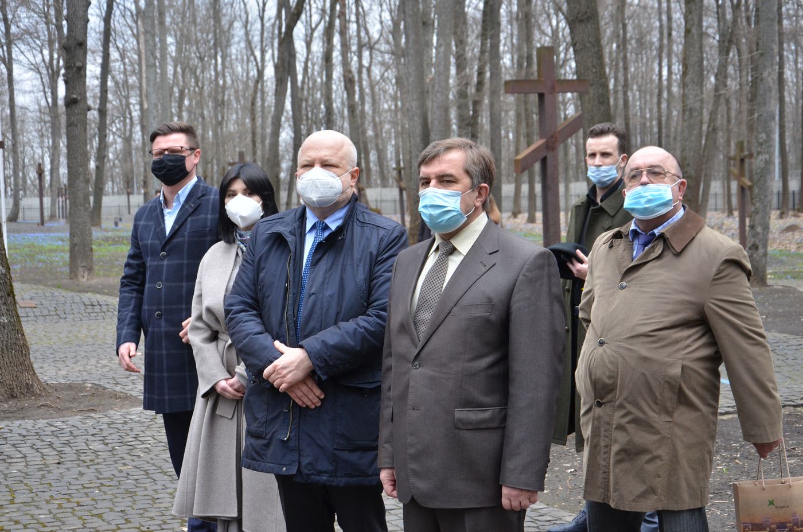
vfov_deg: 22.5
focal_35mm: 60
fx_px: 1335
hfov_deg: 33.5
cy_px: 266
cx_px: 402
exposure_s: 1/400
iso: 400
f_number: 6.3
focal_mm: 40
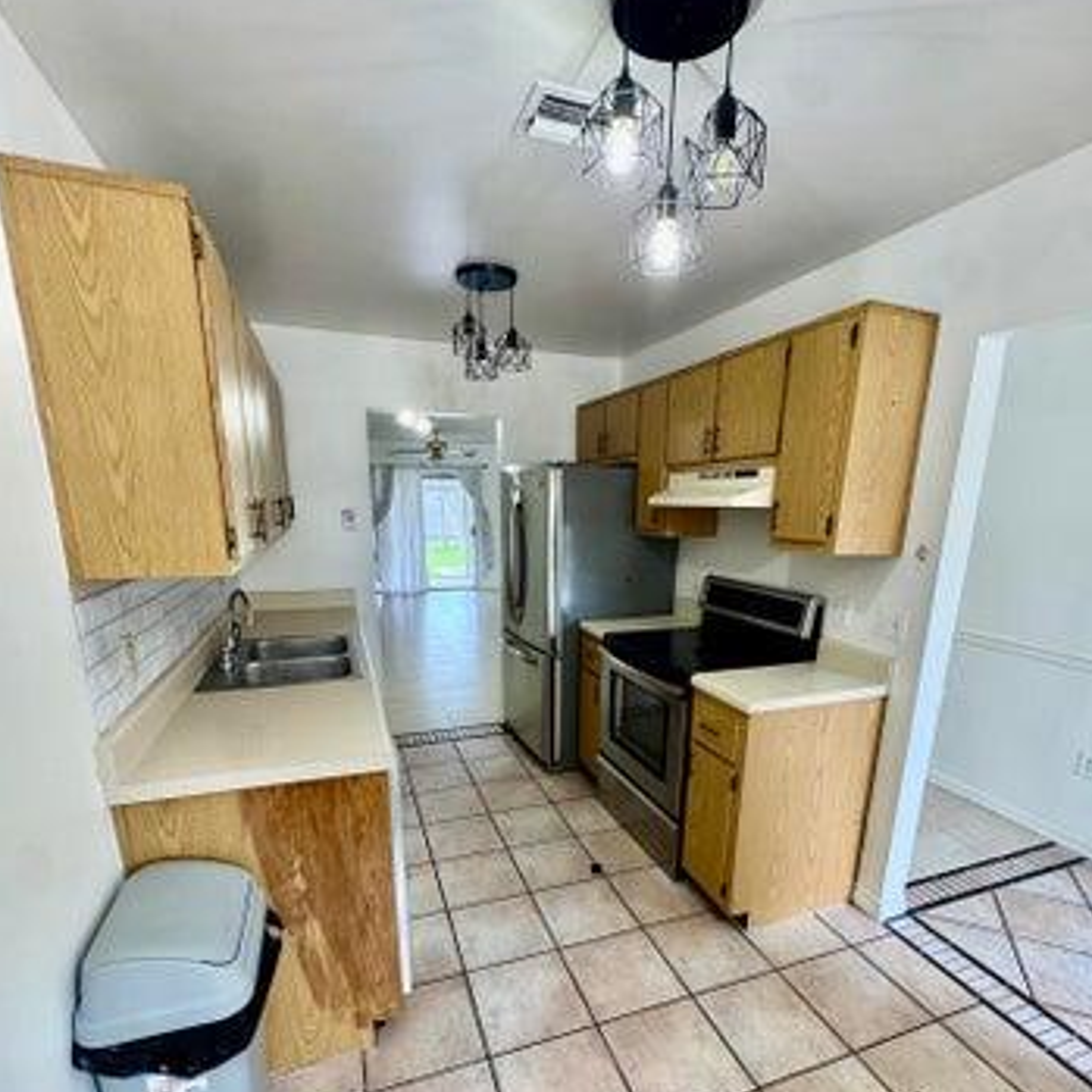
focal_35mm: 17
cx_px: 554
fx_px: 607
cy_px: 657
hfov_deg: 84.0
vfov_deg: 82.9
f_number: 2.2
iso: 250
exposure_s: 1/120
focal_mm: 2.22
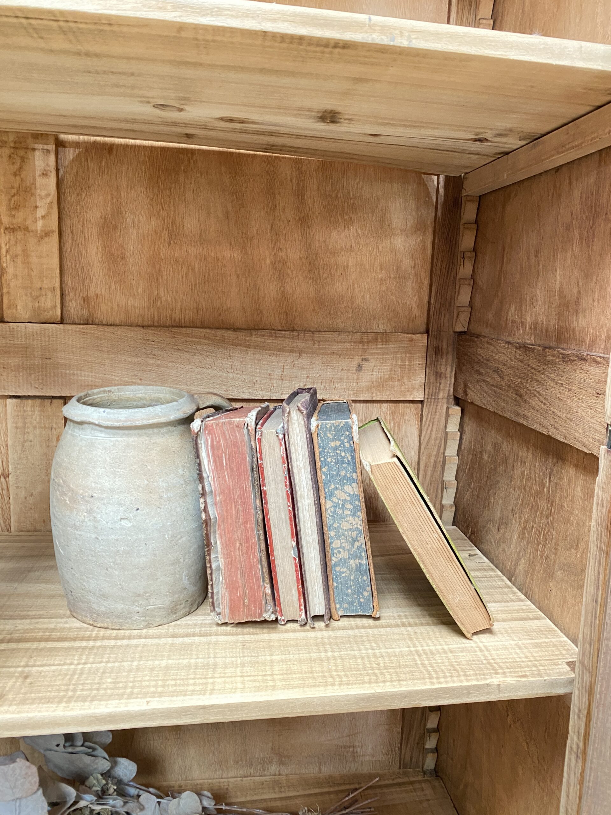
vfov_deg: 67.3
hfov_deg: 53.1
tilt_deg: -8.1
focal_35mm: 26
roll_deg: -1.8
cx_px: 306
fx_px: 612
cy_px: 408
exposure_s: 1/30
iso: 640
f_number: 1.8
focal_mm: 4.25
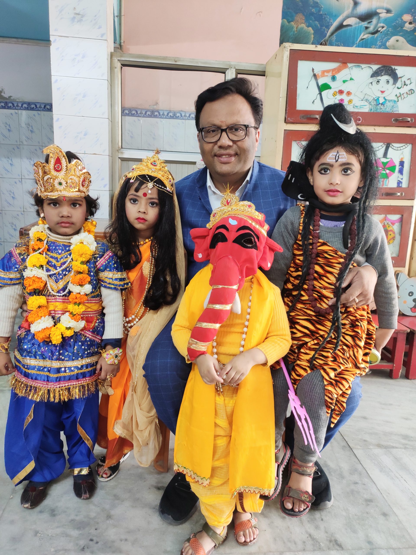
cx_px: 208
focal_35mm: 25
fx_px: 401
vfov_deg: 69.4
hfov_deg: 54.9
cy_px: 278
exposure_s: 1/20
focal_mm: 4.74
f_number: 1.79
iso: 788
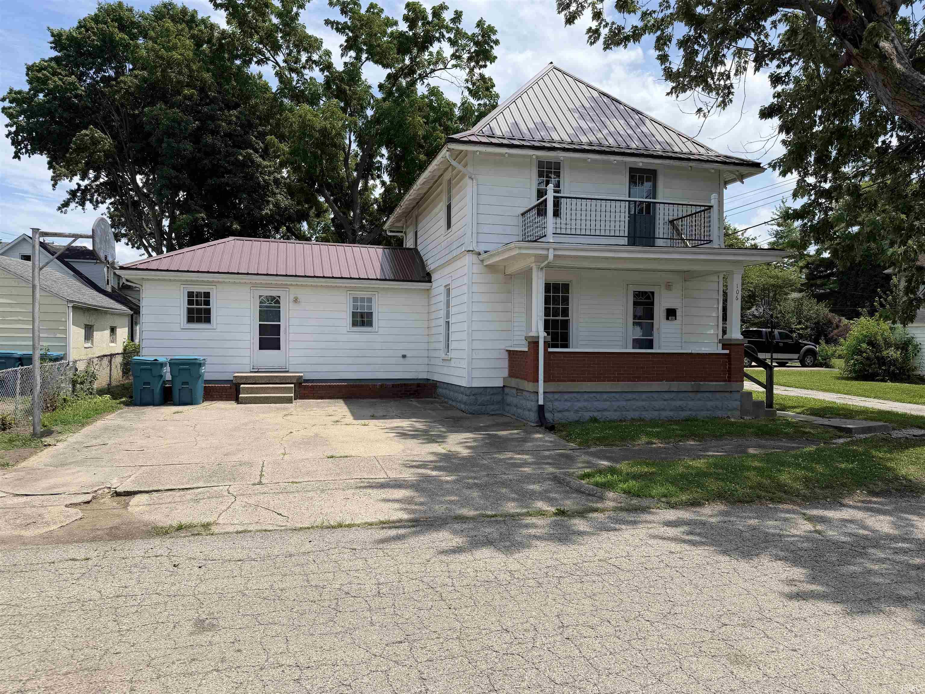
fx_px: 641
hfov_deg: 71.6
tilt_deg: -0.3
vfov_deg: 56.8
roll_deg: -1.3
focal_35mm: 24
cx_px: 462
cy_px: 347
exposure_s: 1/4673
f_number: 1.78
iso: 80
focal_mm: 6.76
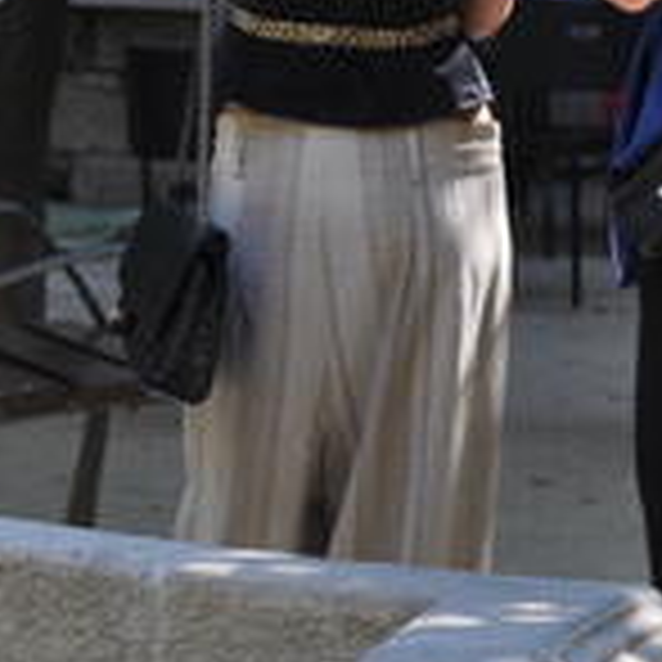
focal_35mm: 258
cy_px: -126
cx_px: -320
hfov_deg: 6.7
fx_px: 5580
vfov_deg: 6.7
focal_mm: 45
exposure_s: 1/160
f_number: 6.3
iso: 200
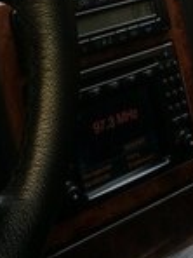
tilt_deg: -16.0
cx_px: 120
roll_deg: -4.4
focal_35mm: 97
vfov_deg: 18.5
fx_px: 721
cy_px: -96
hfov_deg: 15.2
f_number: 2.2
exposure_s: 1/100
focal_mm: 4.15
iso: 40
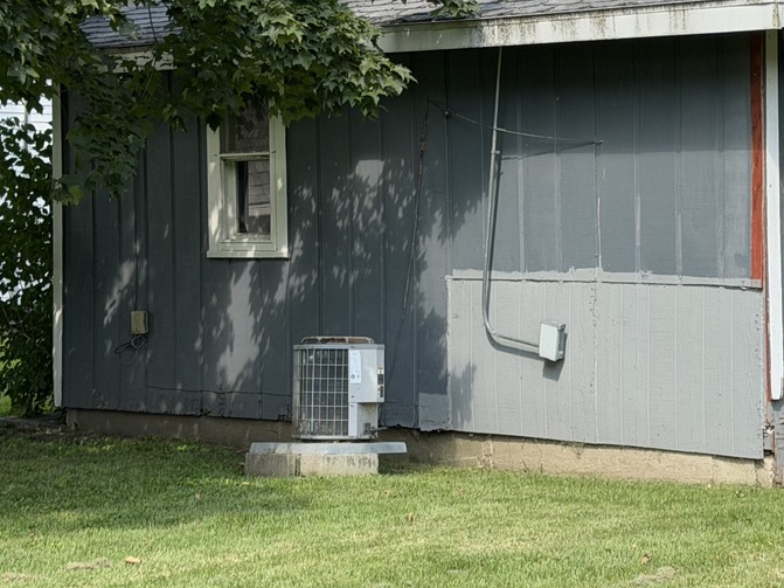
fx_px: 2332
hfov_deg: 18.9
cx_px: 617
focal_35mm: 103
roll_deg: +0.8
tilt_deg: +0.1
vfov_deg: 14.3
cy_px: 215
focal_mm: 6.76
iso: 80
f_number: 1.78
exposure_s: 1/1642
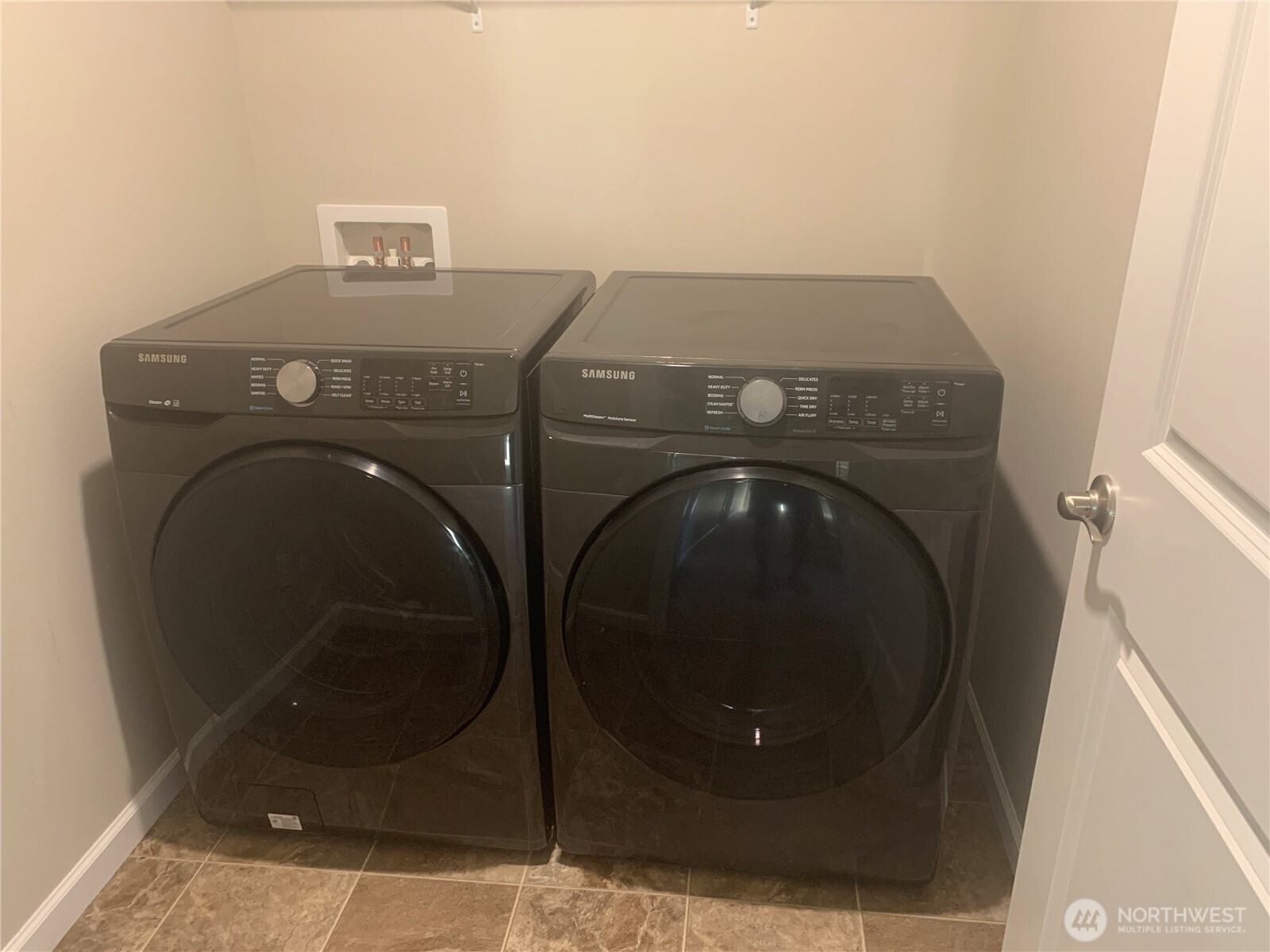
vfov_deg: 53.1
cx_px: 635
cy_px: 476
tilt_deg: -23.6
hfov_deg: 67.3
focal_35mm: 26
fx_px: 954
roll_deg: -0.4
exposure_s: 1/40
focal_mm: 4.25
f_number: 1.8
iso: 250
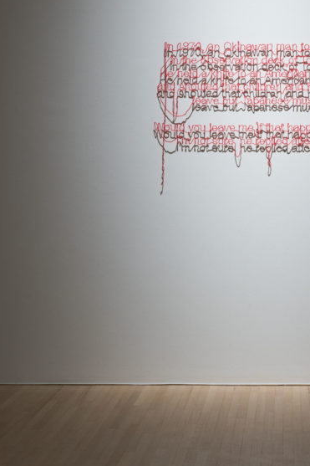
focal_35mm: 92
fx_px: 1189
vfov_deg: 22.0
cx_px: 267
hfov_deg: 14.7
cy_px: 150
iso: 100
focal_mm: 50
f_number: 11
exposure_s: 1.3
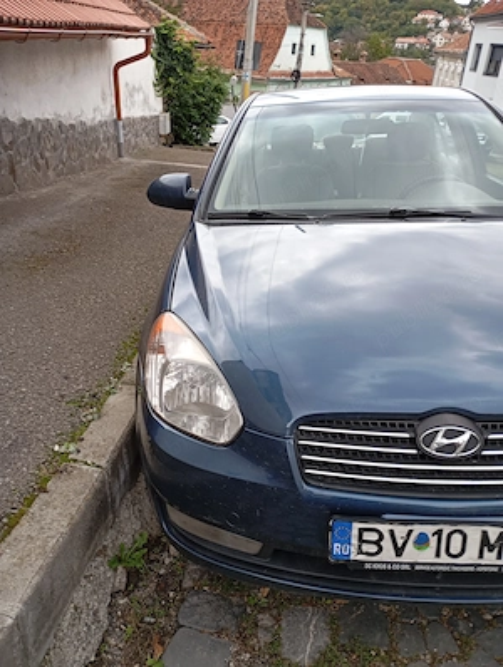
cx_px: 252
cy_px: 334
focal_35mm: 28
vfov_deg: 63.4
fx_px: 541
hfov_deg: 49.9
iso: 160
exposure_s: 1/50
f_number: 1.8
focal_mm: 4.27
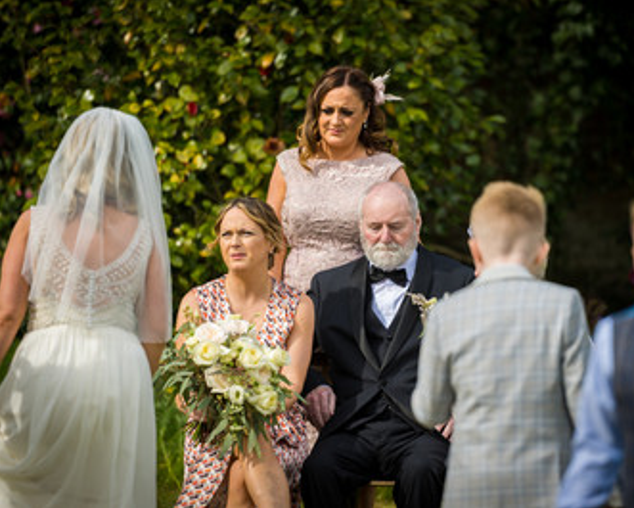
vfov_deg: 6.8
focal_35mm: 227
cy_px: 254
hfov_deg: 8.5
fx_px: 4261
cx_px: 352
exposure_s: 1/1000
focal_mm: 200
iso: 100
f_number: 2.8
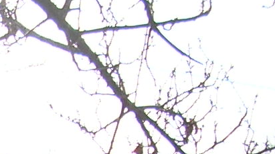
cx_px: -209
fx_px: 1546
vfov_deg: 5.4
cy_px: 479
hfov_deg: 9.7
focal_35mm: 212
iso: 50
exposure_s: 1/478
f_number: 2.8
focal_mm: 5.8
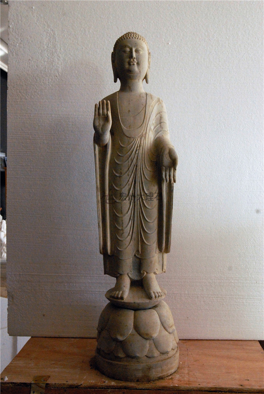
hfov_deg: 34.3
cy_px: 197
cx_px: 132
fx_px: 428
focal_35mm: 39
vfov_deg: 49.5
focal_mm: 26
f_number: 8
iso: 1600
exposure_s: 1/100
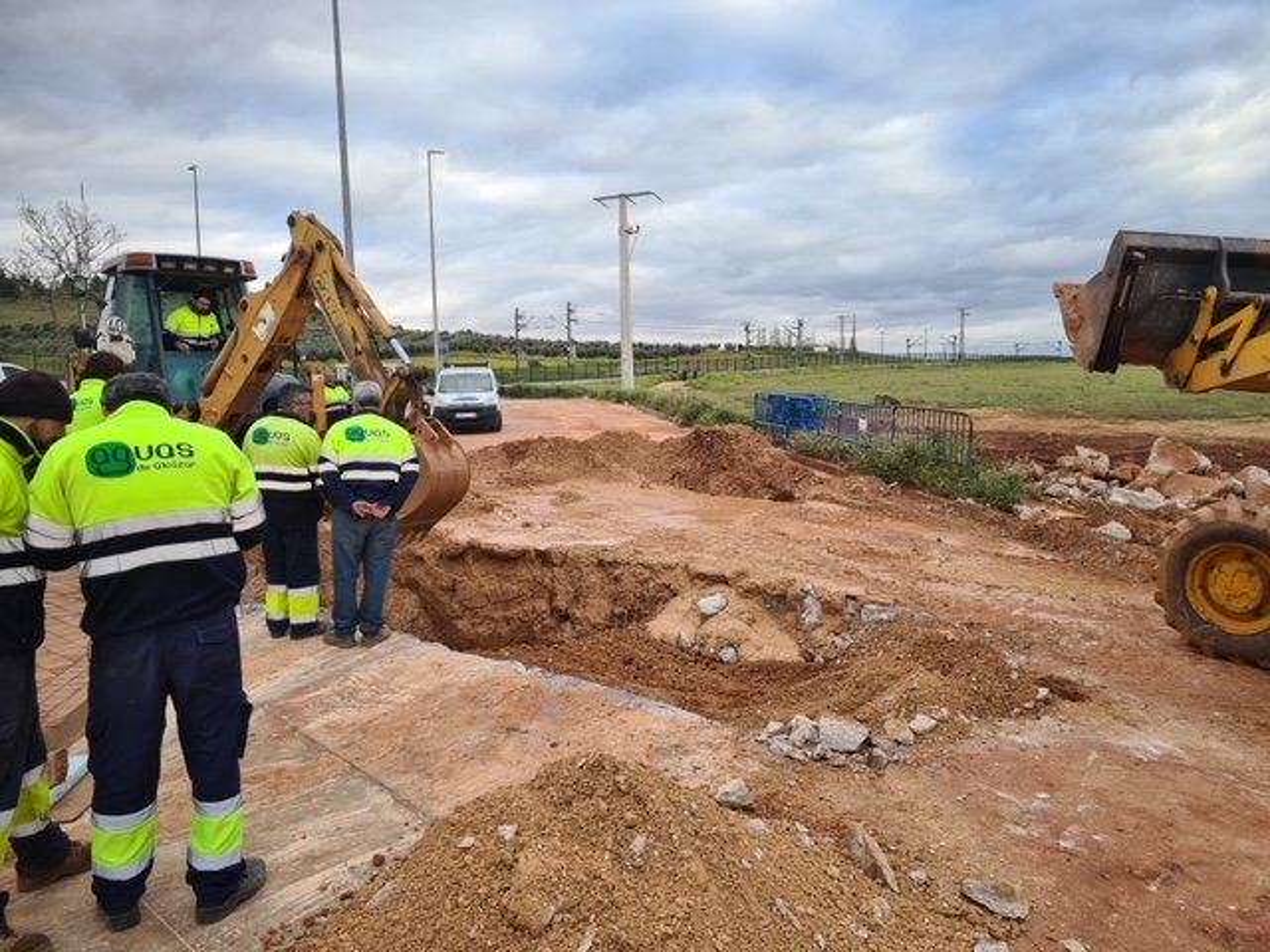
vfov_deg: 53.1
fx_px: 954
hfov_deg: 67.3
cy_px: 476
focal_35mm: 26
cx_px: 635
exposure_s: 1/266
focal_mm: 5.4
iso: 50
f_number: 1.8
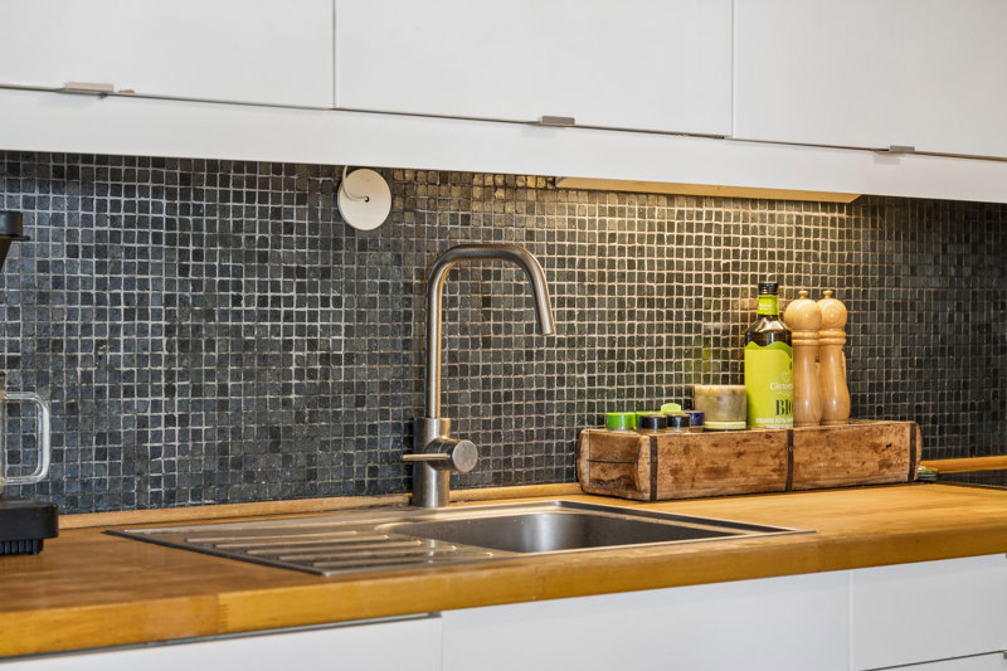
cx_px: 504
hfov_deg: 28.8
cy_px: 336
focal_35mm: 70
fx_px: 1958
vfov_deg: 19.4
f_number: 6.3
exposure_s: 1/2
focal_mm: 70
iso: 160
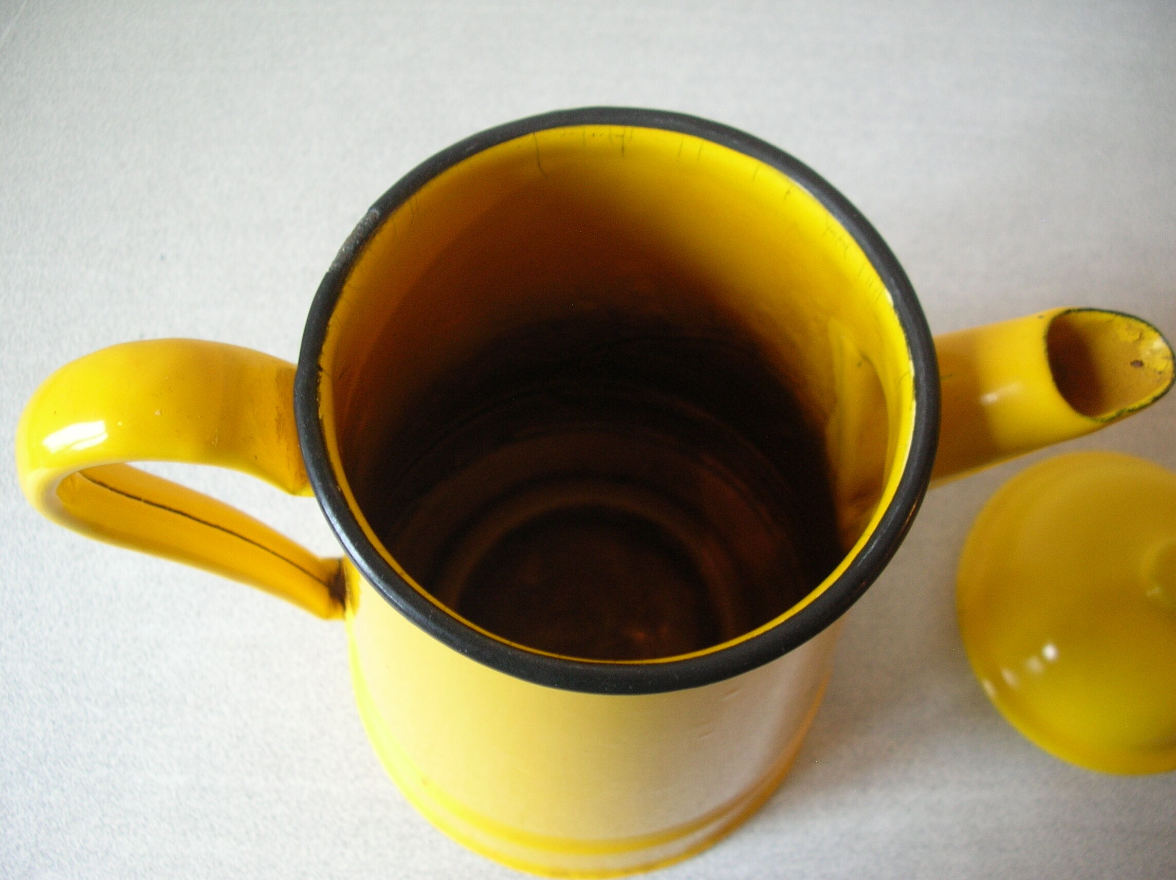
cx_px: 588
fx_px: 1188
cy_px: 440
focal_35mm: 35
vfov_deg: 40.6
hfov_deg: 52.7
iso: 79
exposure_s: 1/5.9
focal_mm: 5.8
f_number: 2.8
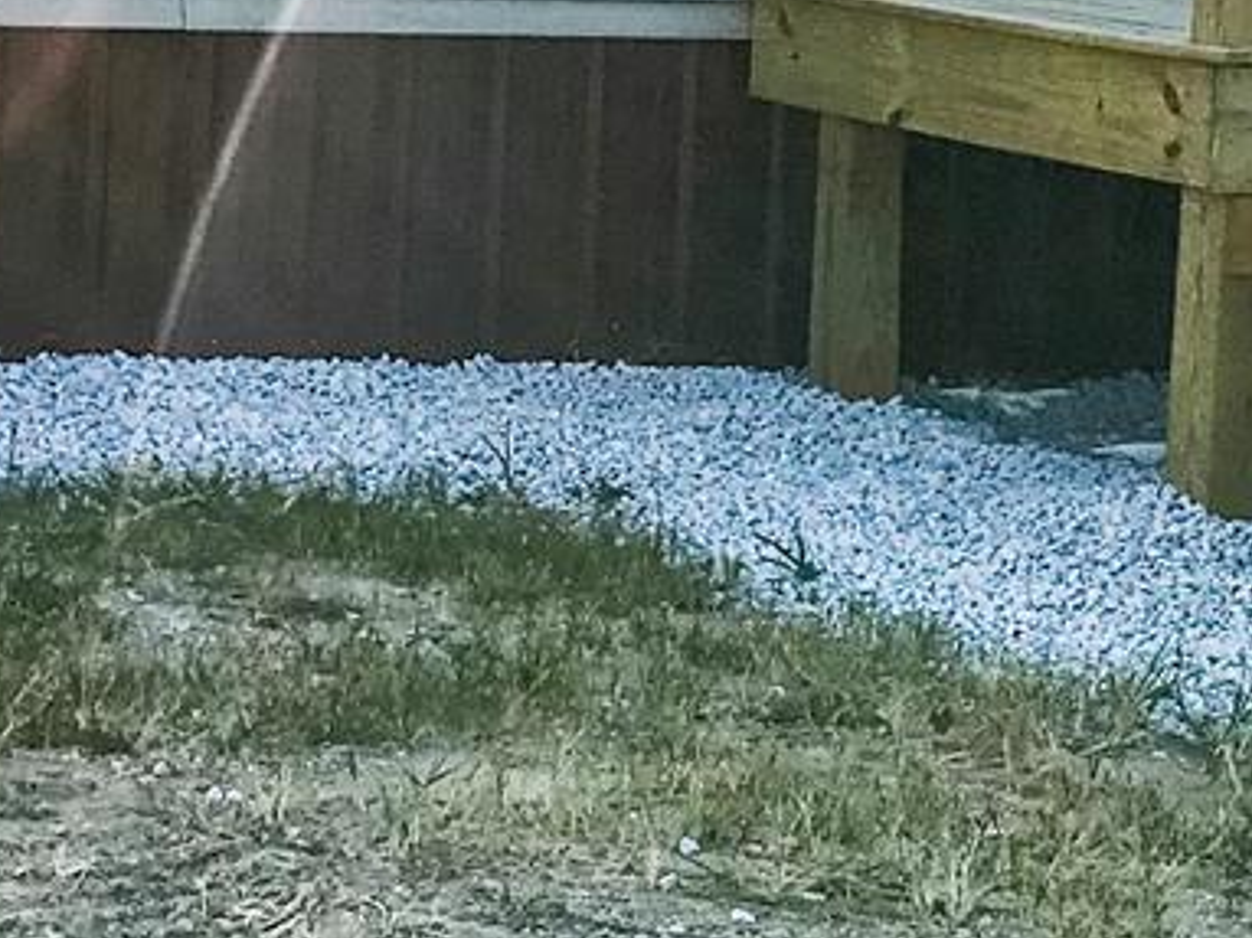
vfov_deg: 12.5
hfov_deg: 16.8
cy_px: -26
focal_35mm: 117
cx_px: 631
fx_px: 4230
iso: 20
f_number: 1.8
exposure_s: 1/1842
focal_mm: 3.99
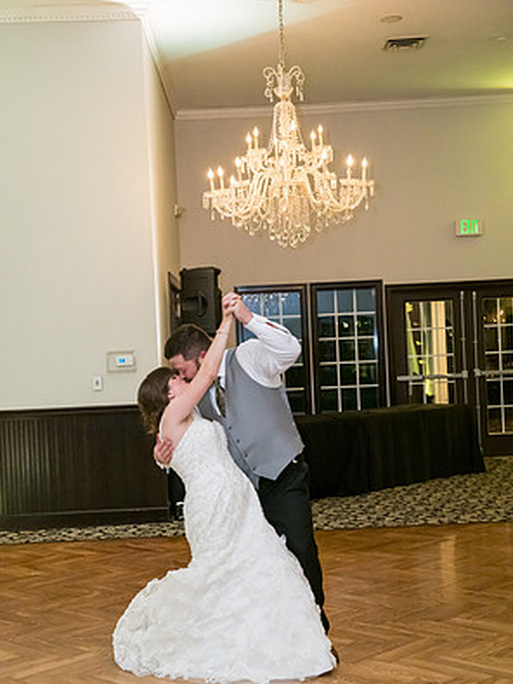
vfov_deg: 33.8
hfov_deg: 25.6
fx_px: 1127
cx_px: 258
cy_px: 384
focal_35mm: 57
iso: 3200
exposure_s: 1/320
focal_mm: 52
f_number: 3.2
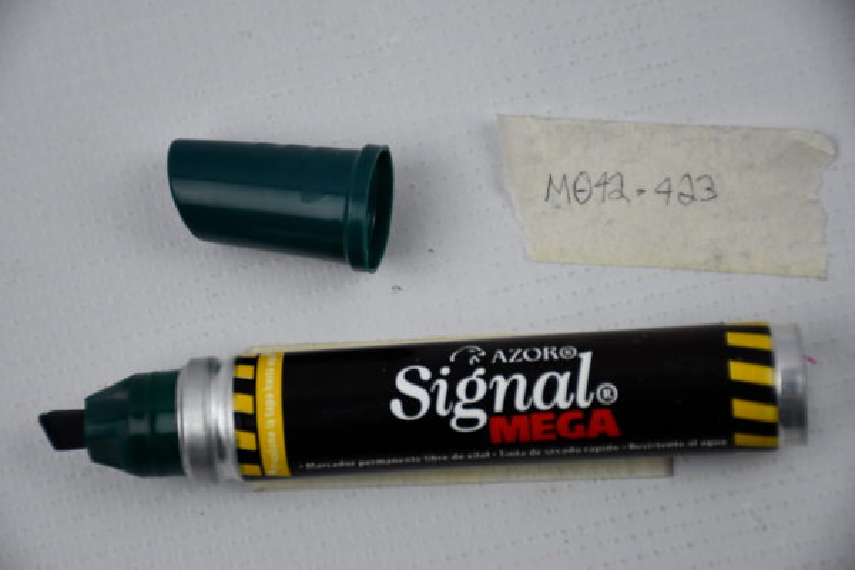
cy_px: 285
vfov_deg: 9.7
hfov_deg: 14.4
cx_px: 428
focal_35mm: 142
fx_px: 3372
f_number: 5.3
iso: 500
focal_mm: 95
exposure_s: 1/250
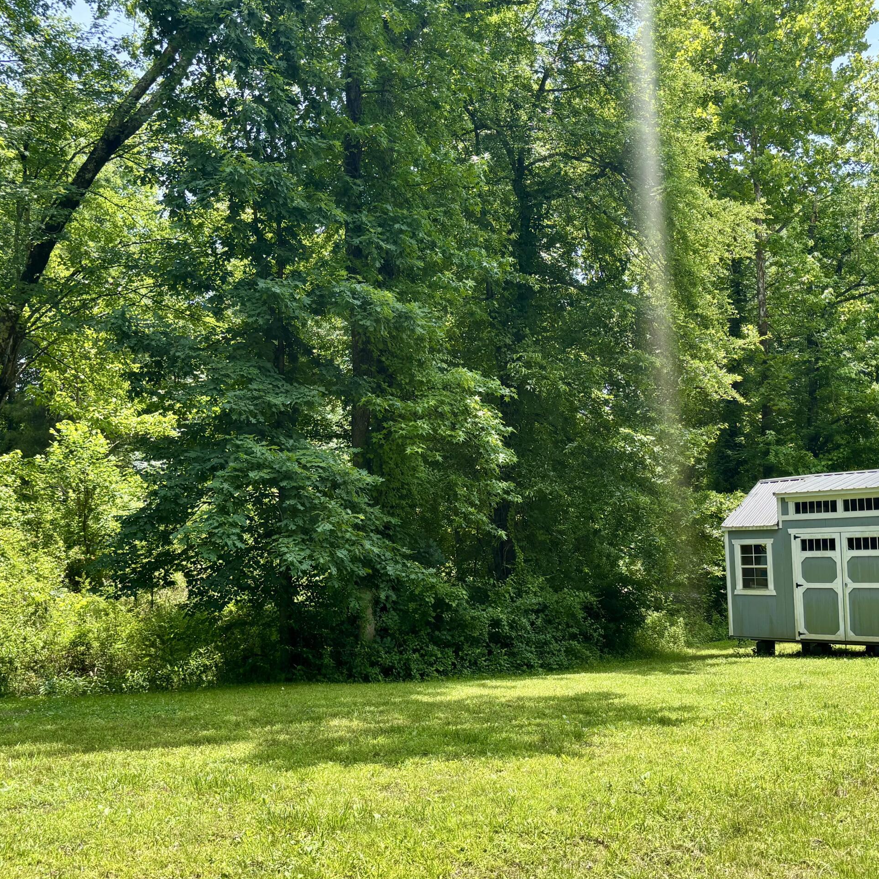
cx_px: 474
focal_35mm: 36
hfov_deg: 46.0
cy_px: 492
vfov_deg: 46.0
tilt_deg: +3.0
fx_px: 1034
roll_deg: +2.1
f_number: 1.6
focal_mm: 5.96
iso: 50
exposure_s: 1/935
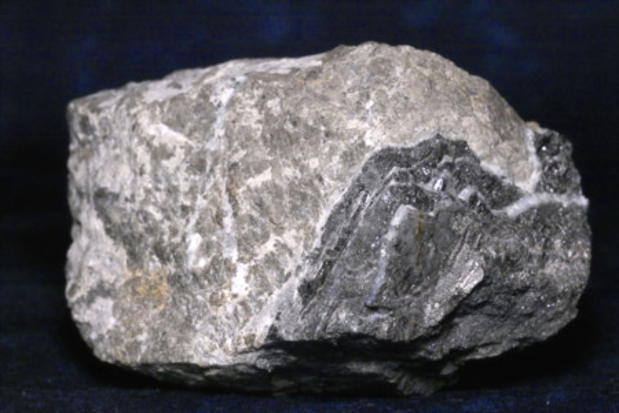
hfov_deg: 11.5
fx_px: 3078
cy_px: 206
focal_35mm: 179
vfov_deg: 7.7
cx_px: 310
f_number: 16
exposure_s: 1/5
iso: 800
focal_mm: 105
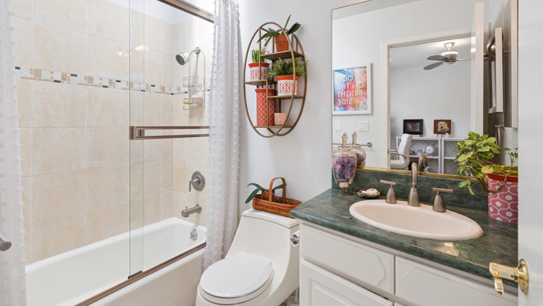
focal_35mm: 18
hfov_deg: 92.7
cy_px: 124
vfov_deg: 60.6
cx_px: 266
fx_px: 259
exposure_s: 1/17
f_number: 7.1
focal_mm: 20.6
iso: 200
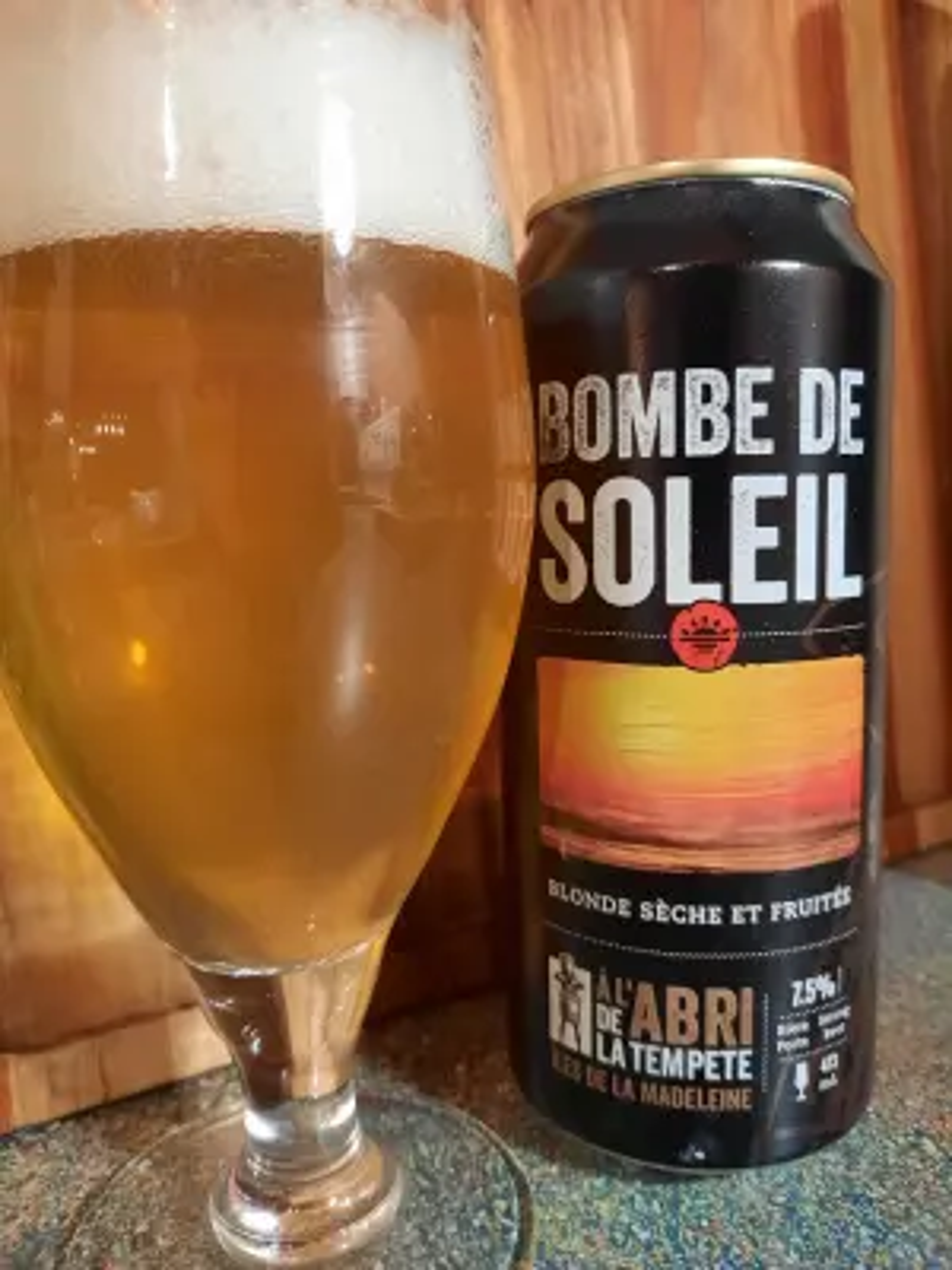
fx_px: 917
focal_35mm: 25
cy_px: 635
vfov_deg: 69.4
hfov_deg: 54.9
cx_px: 476
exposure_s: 1/30
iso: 320
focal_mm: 4.6
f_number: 2
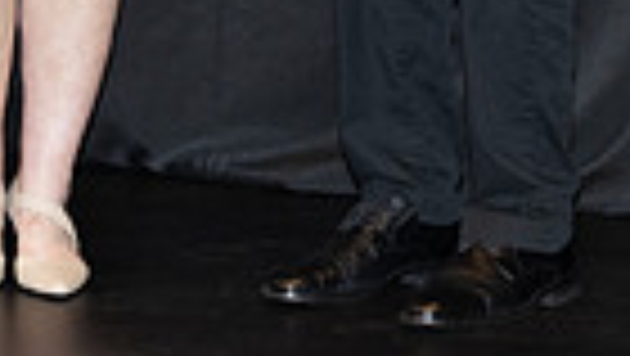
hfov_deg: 6.5
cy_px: -495
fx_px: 5550
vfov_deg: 3.6
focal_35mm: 332
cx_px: 576
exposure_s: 1/125
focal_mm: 65
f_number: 5
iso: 1000
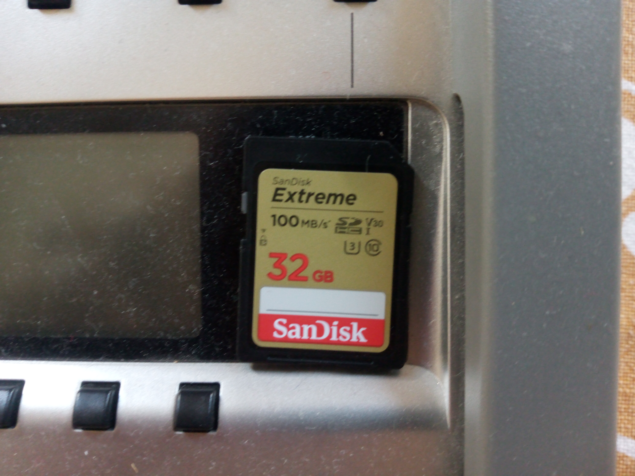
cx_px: 318
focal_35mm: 20
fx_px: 367
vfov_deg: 66.0
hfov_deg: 81.7
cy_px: 238
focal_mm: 3.52
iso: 497
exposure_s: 1/25
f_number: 2
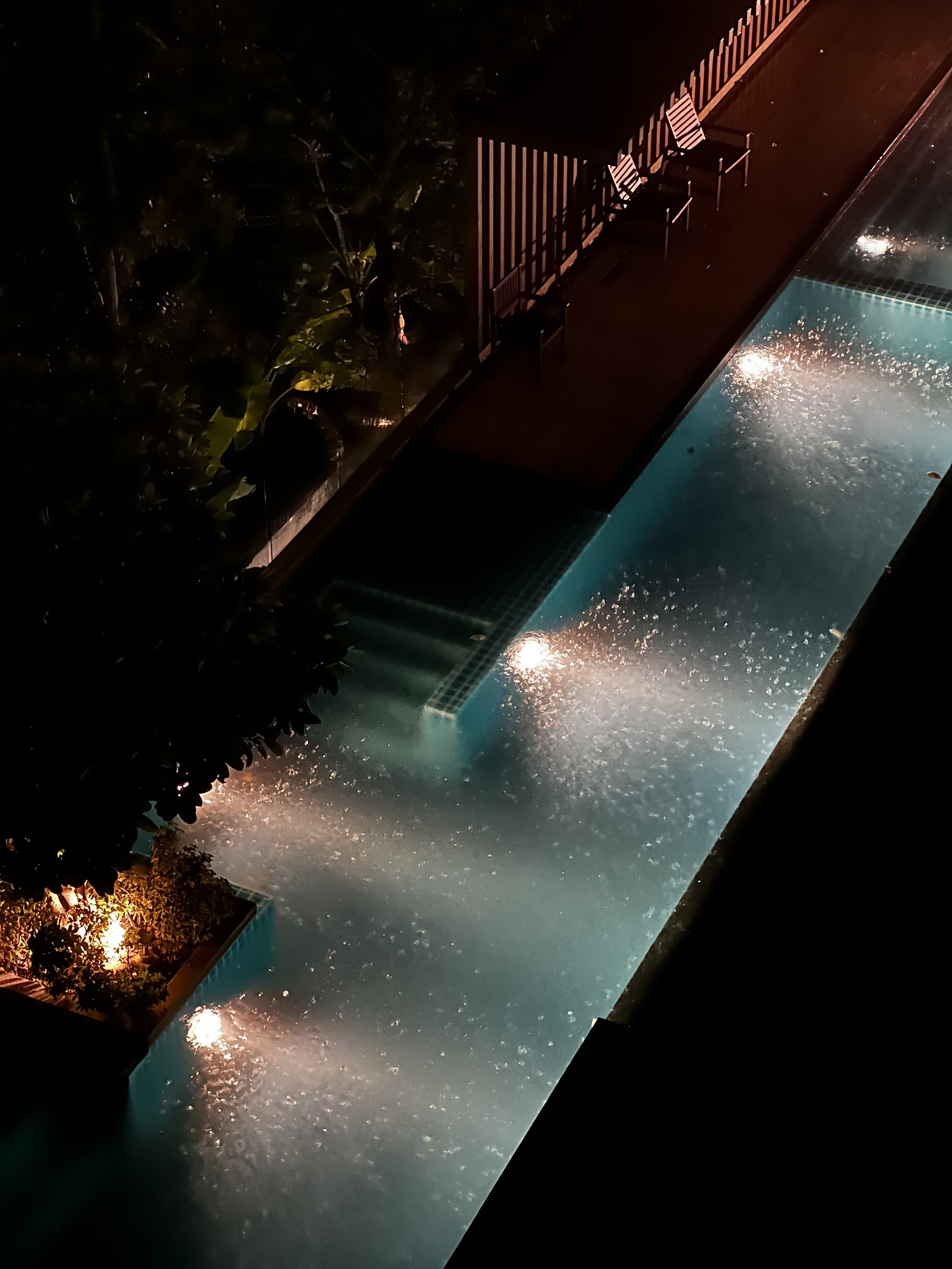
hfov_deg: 19.1
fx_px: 2824
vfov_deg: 25.3
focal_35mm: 77
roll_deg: -0.1
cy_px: 634
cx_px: 476
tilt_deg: -36.2
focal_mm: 9
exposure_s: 1/7
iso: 1250
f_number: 2.8
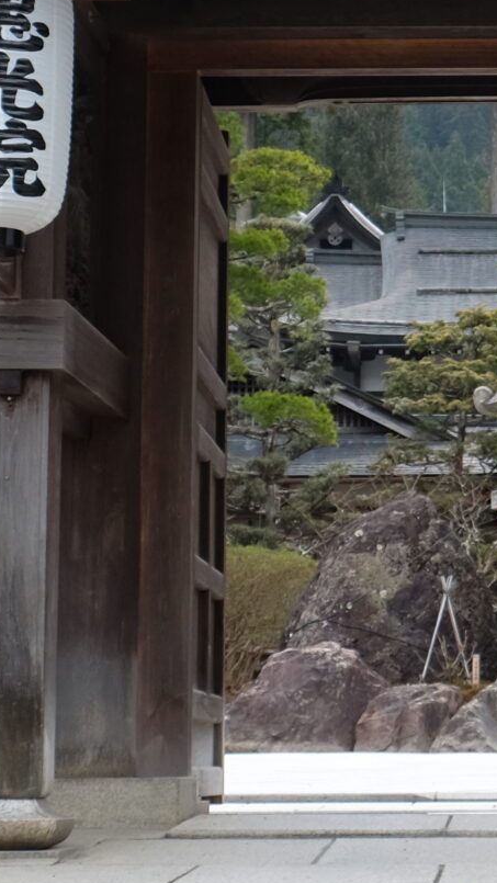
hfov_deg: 10.9
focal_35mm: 110
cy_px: 270
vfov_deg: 19.4
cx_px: 494
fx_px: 2576
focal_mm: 22.3
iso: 400
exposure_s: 1/500
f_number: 5.6
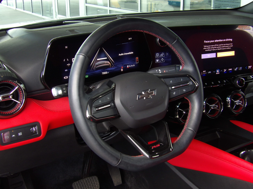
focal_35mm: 46
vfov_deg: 31.5
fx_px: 336
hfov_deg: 41.2
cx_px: 126
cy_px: 94
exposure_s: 1/31
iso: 200
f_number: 3.8
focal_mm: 8.2
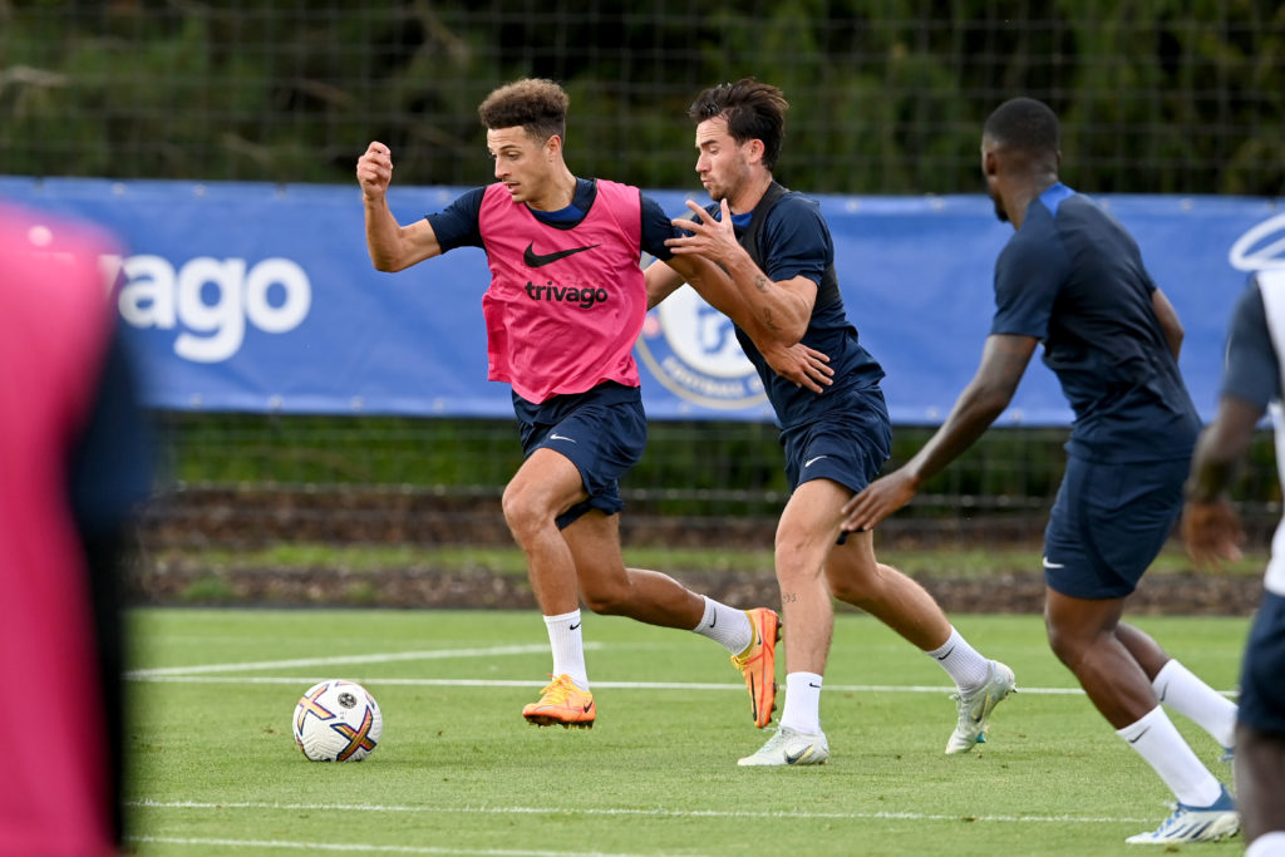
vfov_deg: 3.4
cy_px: 428
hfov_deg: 5.2
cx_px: 642
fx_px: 14279
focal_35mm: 400
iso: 1250
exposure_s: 1/1600
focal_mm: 400
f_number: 4
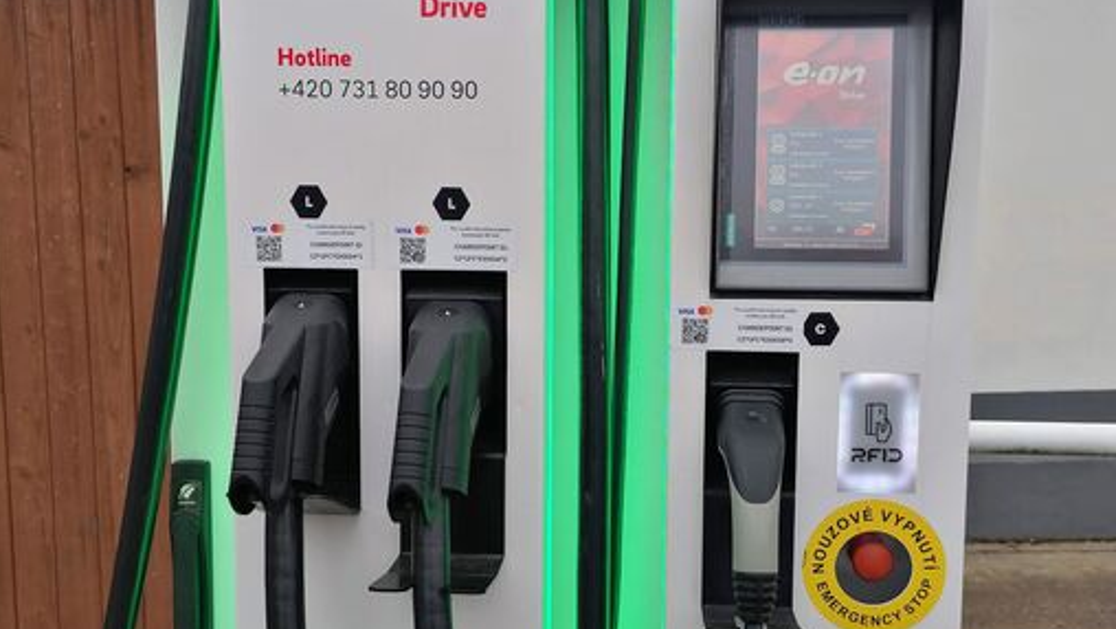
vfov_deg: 30.4
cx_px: 565
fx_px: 1154
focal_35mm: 39
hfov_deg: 51.6
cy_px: 347
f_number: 1.8
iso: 50
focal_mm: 5.3
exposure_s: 1/173
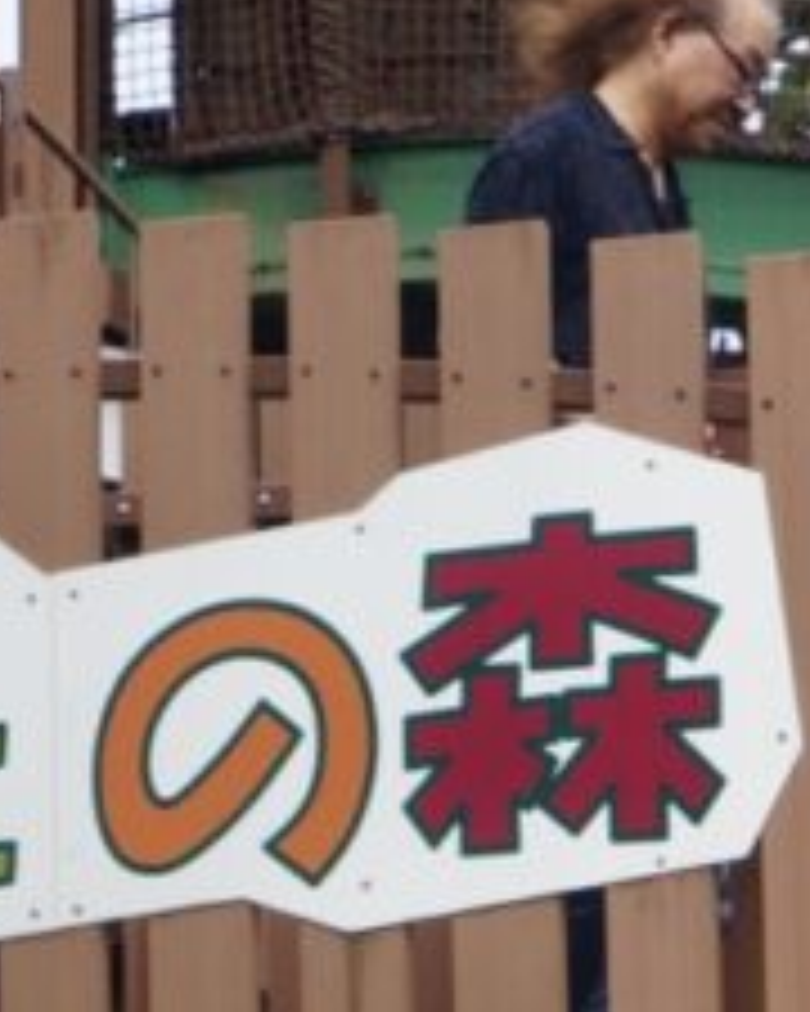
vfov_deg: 4.7
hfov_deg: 3.7
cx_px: -171
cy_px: -162
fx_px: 12361
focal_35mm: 412
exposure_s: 1/125
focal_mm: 55
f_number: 11
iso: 100
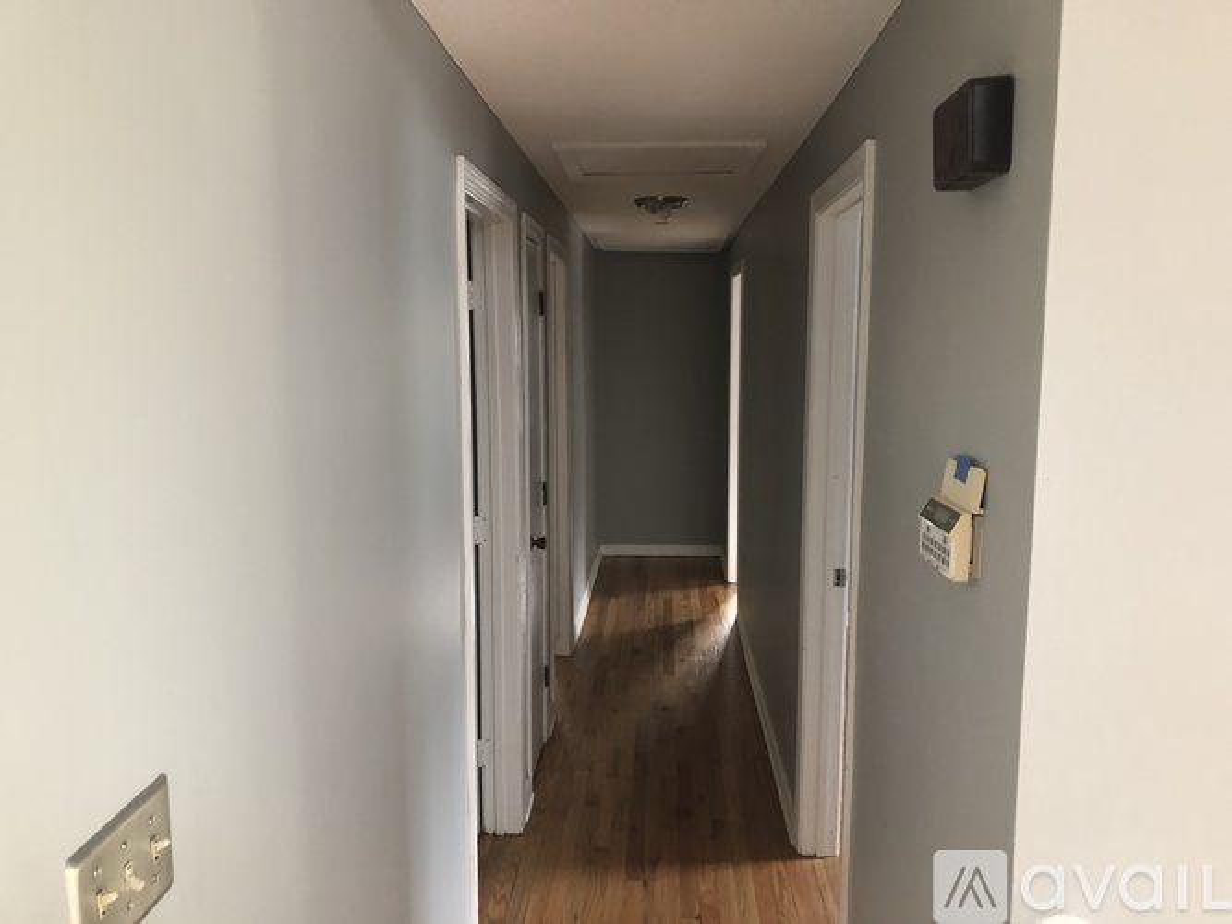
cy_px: 462
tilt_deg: -6.9
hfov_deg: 63.5
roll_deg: +0.5
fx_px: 996
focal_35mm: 28
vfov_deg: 49.7
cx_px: 616
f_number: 1.8
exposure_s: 1/15
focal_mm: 3.99
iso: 64
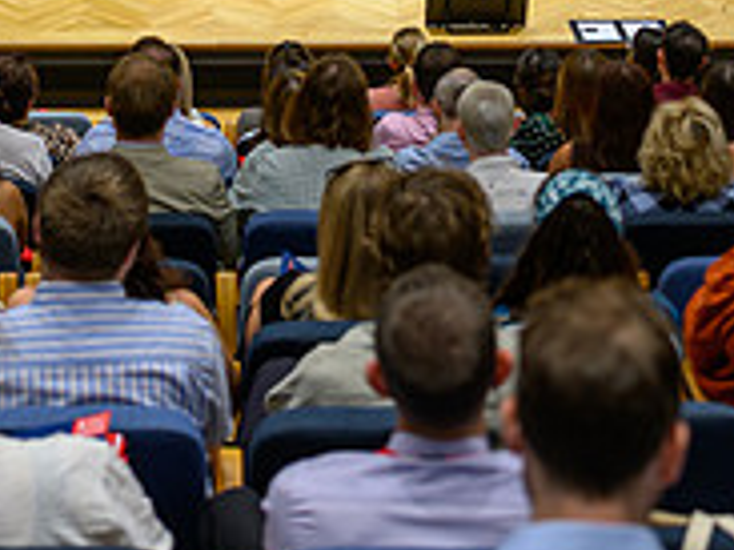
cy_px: -187
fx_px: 2331
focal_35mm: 110
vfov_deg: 12.9
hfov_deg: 17.8
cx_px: 229
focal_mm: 35
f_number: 2
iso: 280
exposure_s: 1/160
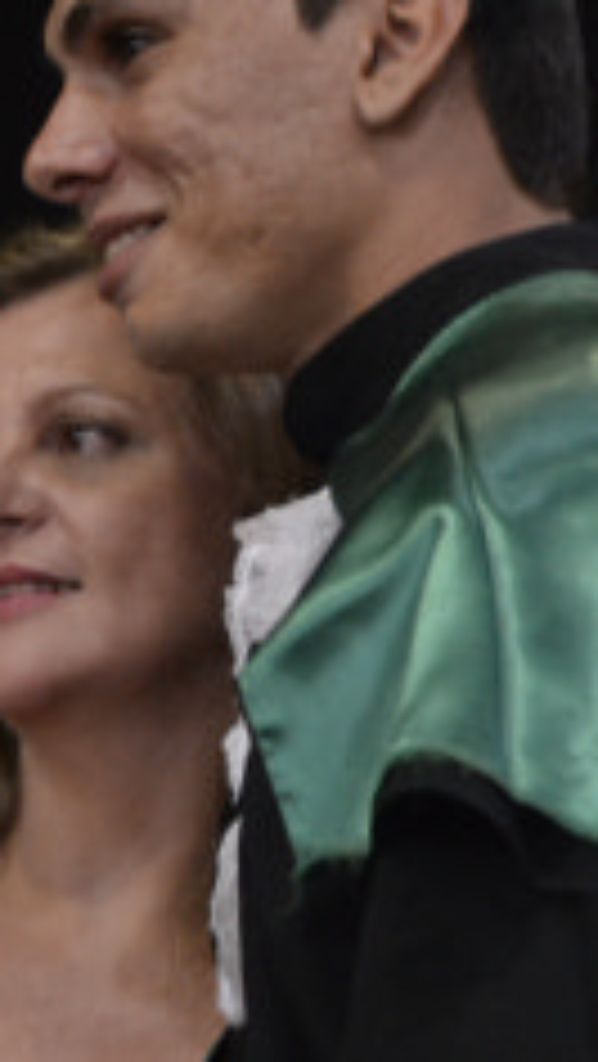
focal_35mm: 333
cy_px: 729
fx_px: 9374
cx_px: 124
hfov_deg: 3.7
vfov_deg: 6.5
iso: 3200
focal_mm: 100
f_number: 5.6
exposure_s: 1/20
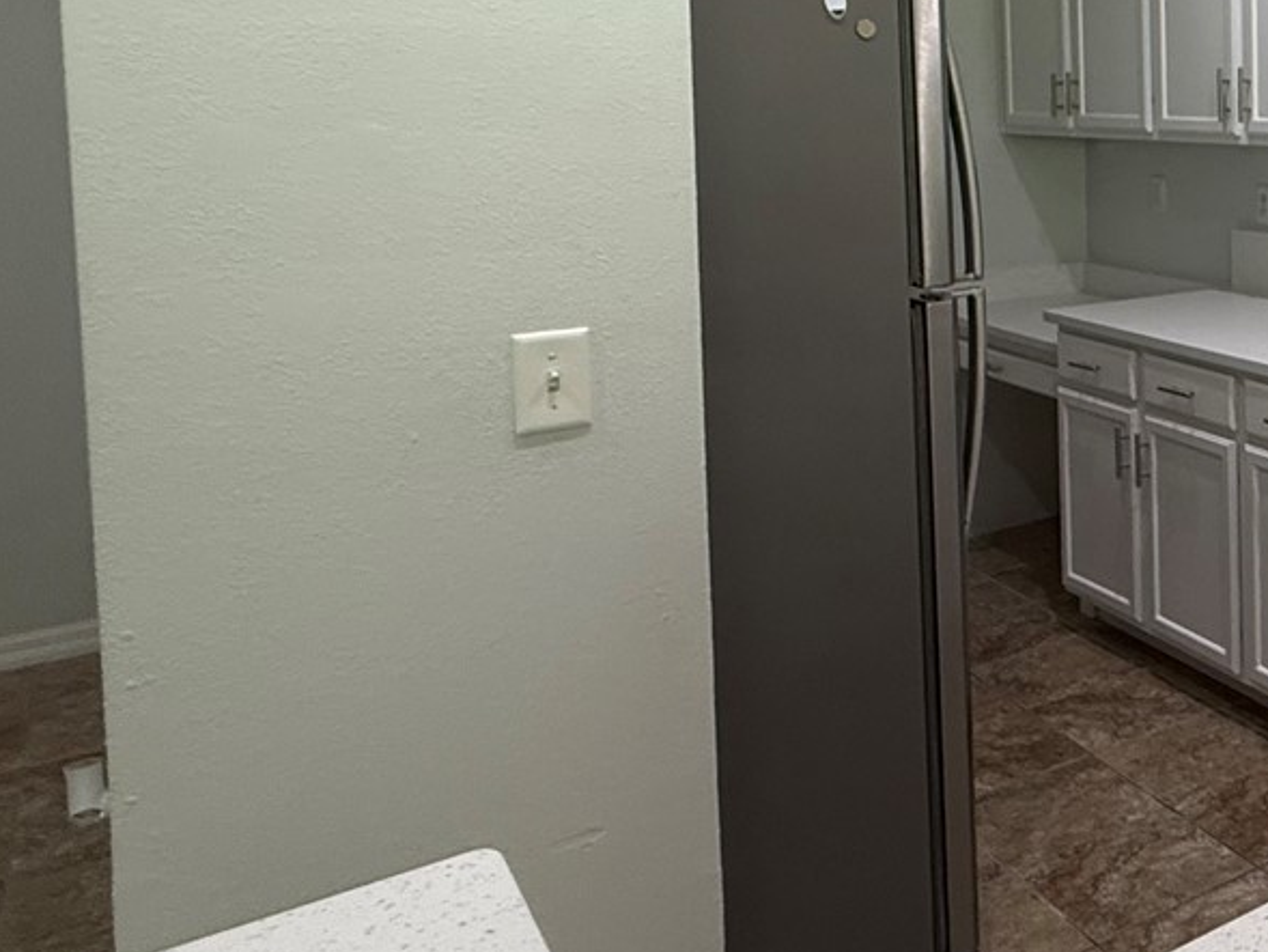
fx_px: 1392
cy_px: 174
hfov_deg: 36.1
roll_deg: -0.2
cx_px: 1576
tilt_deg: -3.4
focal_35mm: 38
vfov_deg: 36.3
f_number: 2.2
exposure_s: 1/120
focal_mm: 2.22
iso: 320
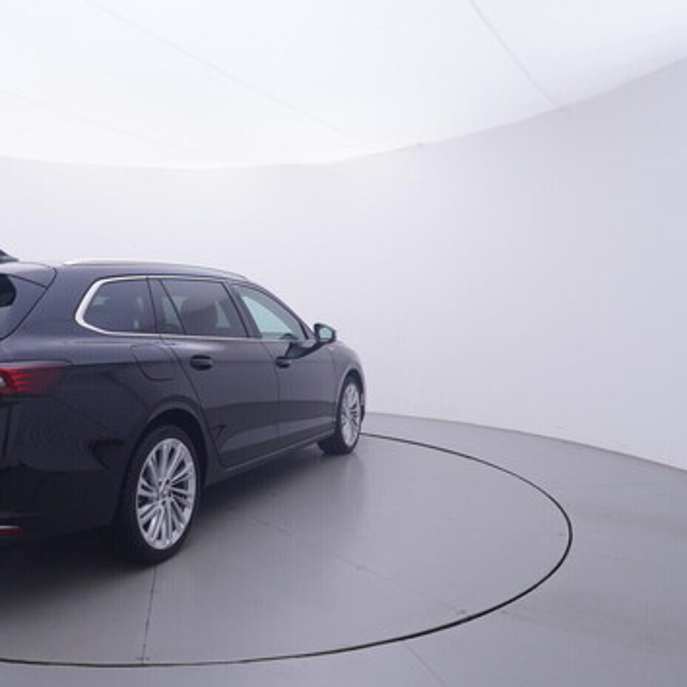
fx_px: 666
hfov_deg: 52.8
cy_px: 346
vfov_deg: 54.6
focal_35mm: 30
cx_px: 195
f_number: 5
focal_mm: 15
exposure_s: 1/80
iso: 200
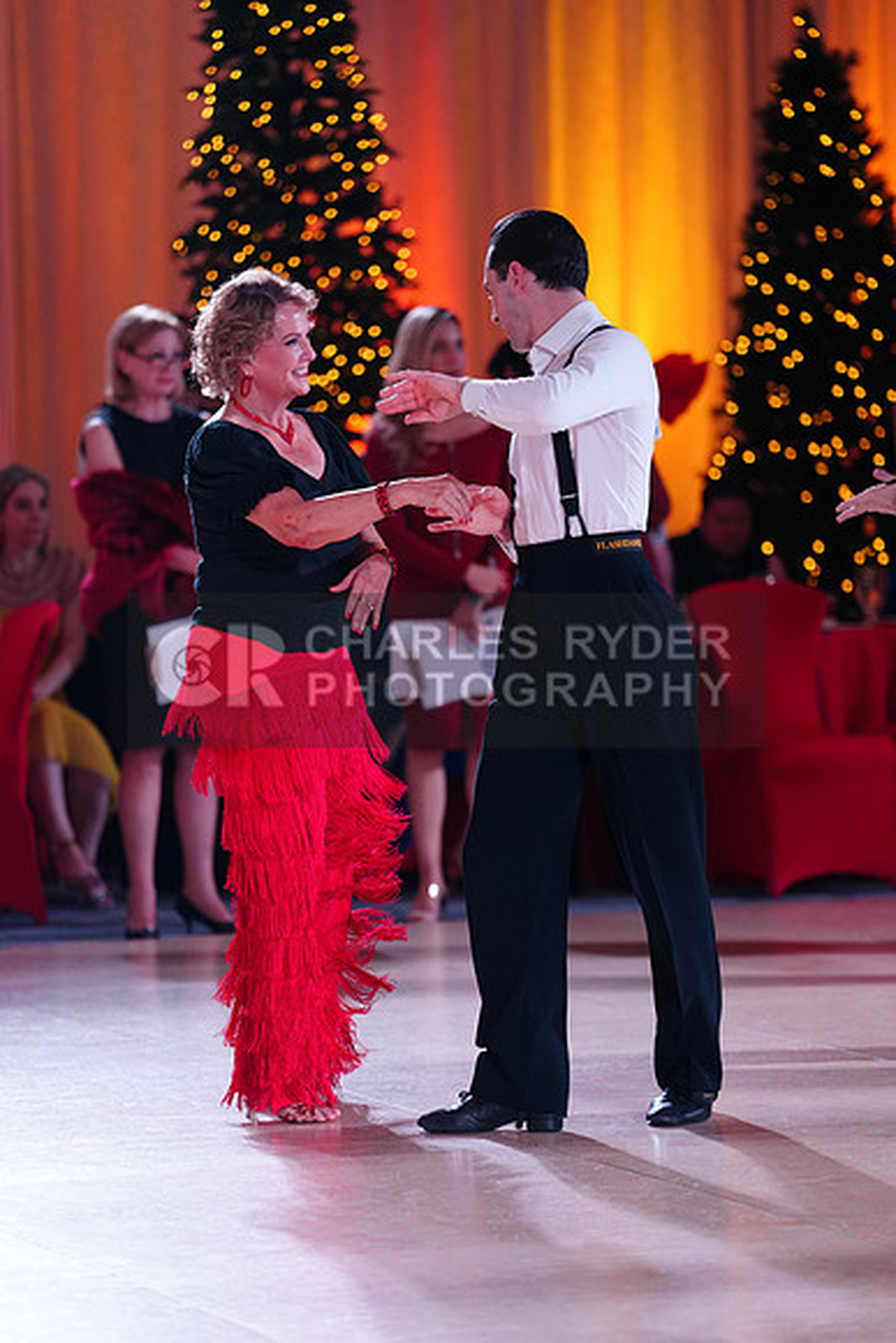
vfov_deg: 12.7
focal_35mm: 162
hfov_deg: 8.5
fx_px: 6044
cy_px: 672
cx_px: 448
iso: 1600
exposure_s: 1/400
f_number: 2.8
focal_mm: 162
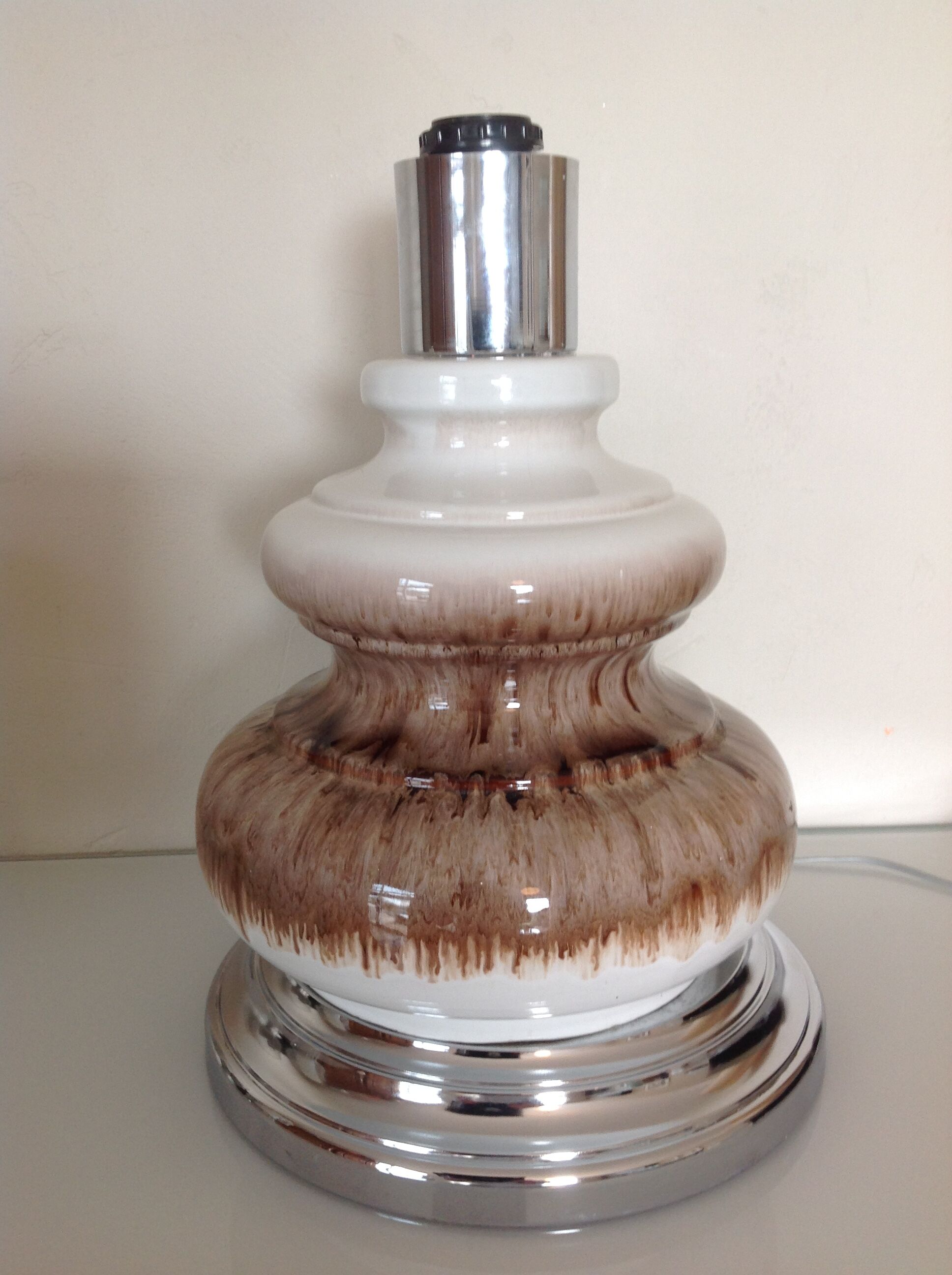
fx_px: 1287
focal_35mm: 35
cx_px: 476
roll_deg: +1.8
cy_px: 638
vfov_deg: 52.7
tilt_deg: -15.6
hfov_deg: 40.6
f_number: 2.4
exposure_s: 1/24
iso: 50
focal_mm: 4.28
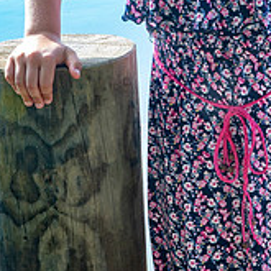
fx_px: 1435
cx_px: 163
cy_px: -33
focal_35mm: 162
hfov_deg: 10.8
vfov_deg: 10.6
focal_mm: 70
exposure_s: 1/60
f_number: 20
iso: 800
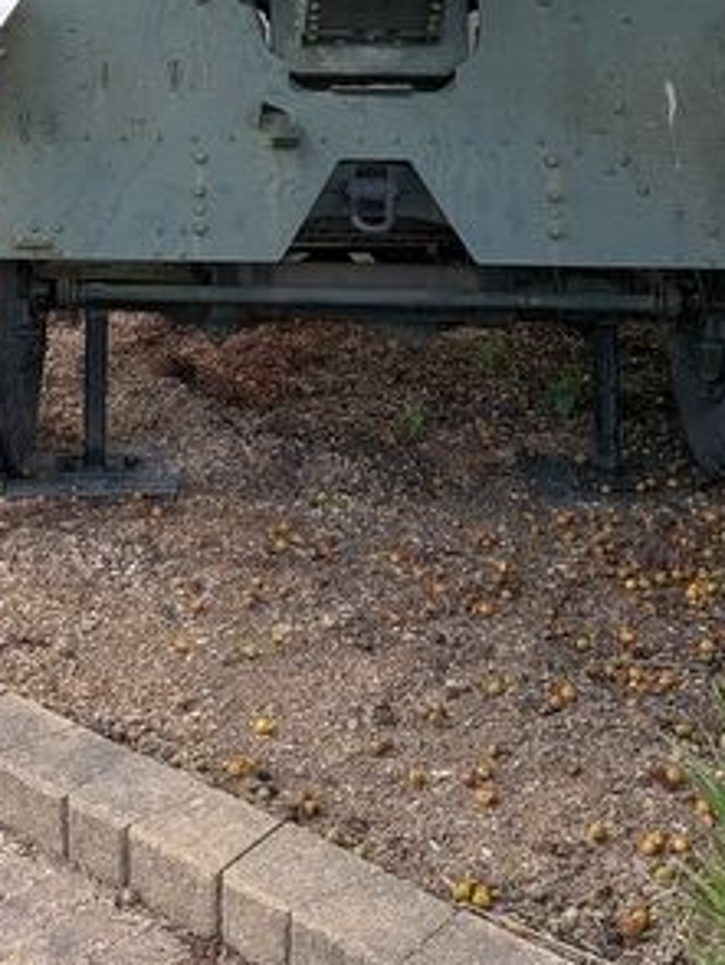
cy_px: 36
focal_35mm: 68
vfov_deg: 27.2
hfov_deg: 21.4
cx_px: 153
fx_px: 1896
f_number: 1.89
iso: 49
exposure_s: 1/357
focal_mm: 5.43
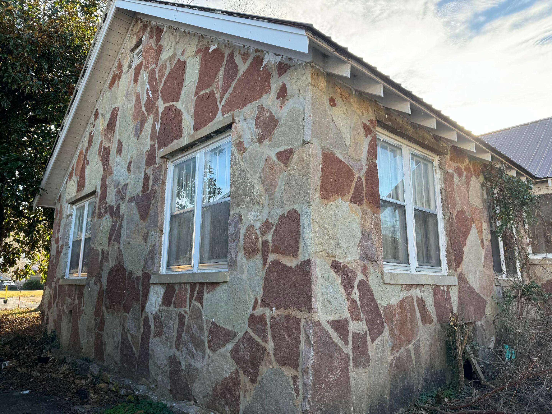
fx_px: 383
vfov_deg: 56.8
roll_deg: -0.7
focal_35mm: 24
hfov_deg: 71.6
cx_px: 276
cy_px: 207
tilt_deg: +11.4
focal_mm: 6.86
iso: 80
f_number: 1.78
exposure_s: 1/499
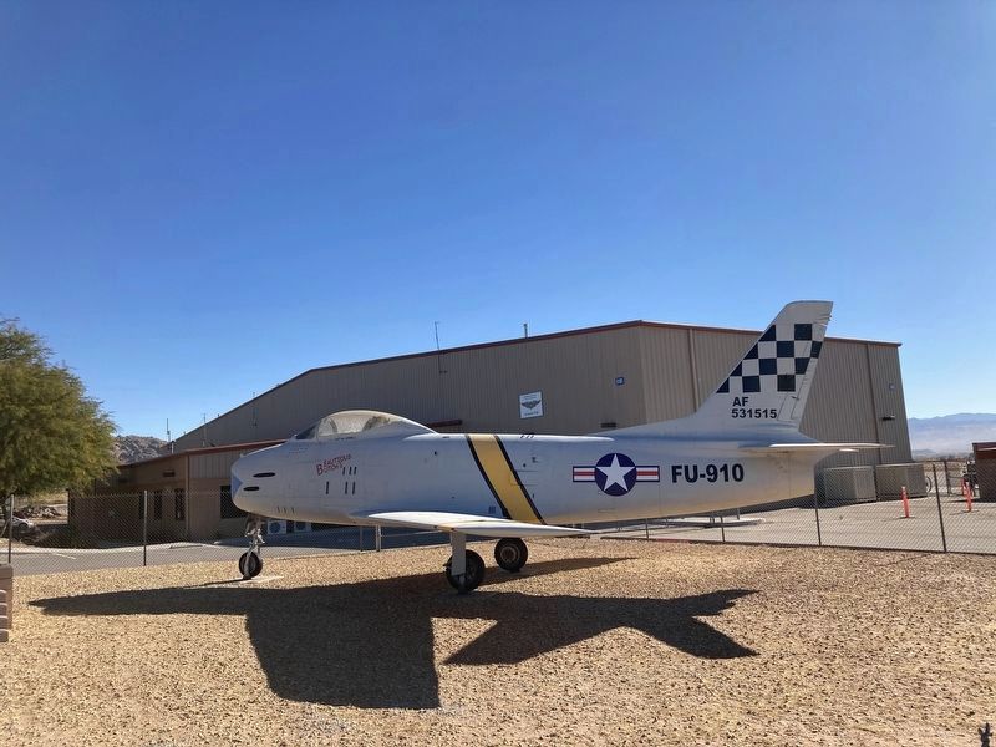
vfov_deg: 49.7
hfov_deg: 63.4
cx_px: 498
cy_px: 374
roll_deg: +2.8
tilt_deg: +8.1
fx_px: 806
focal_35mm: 28
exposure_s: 1/2315
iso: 20
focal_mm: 3.99
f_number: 1.8
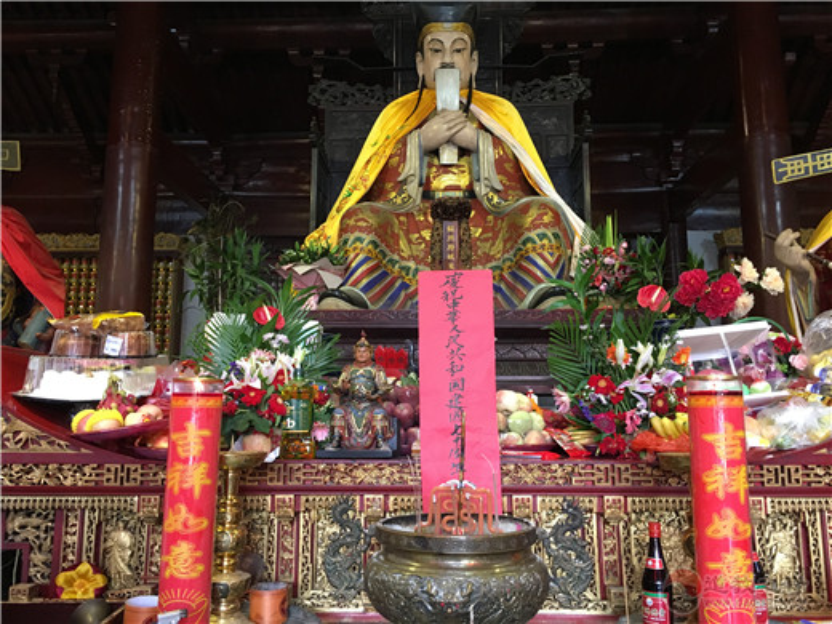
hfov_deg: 61.7
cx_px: 416
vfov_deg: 48.2
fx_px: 697
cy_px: 312
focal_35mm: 29
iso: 200
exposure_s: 1/33
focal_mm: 4.15
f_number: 2.2
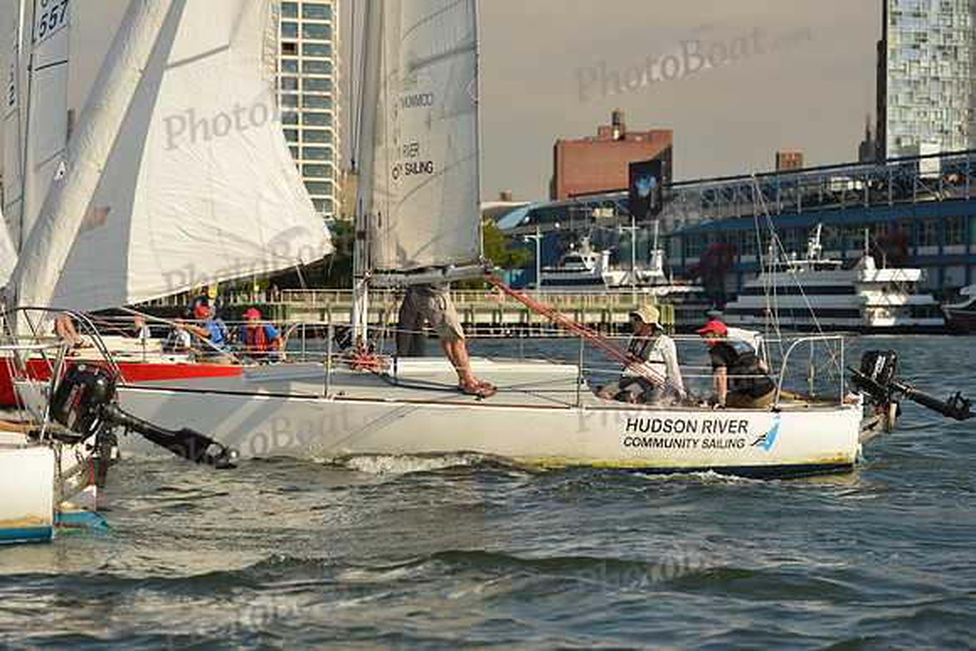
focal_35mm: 98
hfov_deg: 20.8
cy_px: 326
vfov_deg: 14.0
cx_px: 488
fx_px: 2657
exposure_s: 1/1250
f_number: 5.6
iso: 400
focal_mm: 98
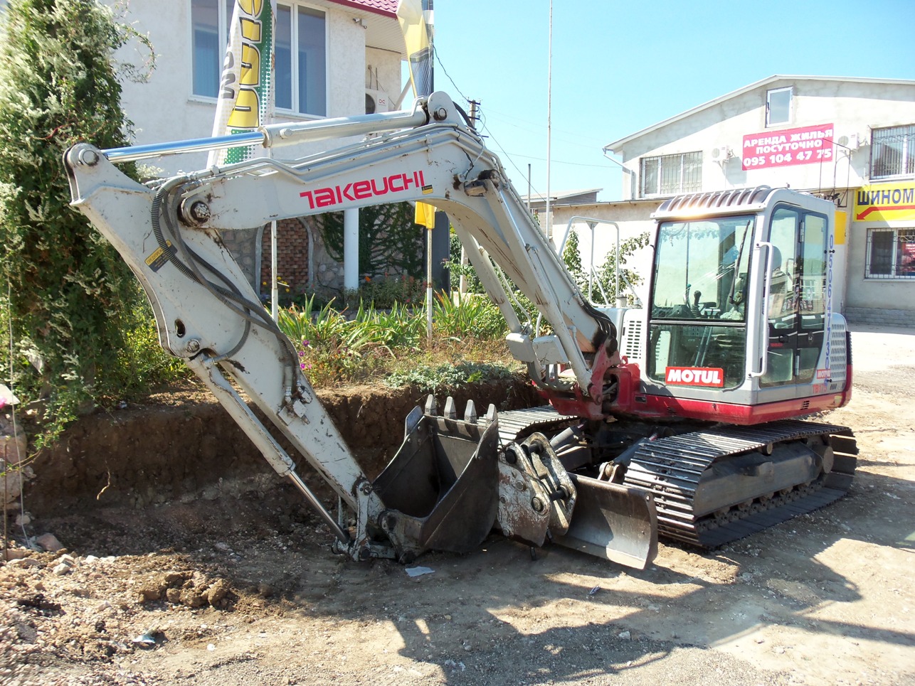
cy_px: 343
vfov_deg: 48.2
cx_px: 458
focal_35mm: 29
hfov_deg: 61.7
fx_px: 767
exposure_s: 1/400
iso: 80
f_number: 3.4
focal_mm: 5.2
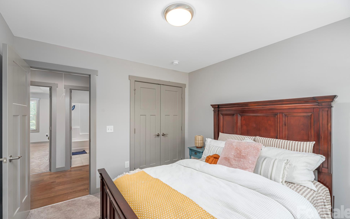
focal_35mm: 15
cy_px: 118
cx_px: 170
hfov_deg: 101.4
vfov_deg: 74.7
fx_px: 143
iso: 320
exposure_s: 1/6
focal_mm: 14
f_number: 8
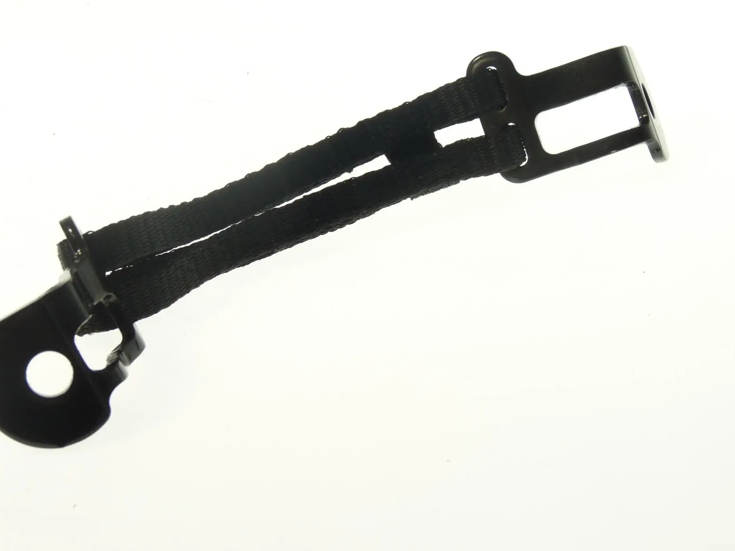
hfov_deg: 19.4
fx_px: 2145
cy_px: 221
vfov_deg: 14.6
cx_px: 294
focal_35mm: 101
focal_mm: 14.4
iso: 100
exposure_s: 1/10
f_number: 4.5
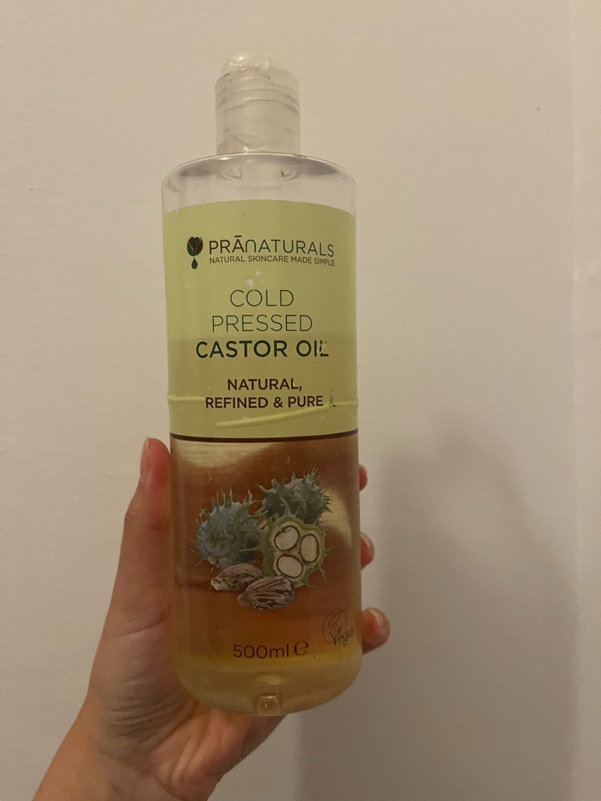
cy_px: 400
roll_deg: +1.3
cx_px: 300
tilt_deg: -3.0
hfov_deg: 53.1
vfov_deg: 67.3
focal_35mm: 26
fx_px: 602
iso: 400
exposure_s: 1/50
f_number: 1.6
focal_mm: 5.1
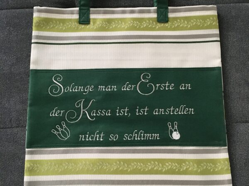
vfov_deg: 48.2
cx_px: 124
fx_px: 209
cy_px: 93
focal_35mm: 29
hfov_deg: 61.7
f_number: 2.2
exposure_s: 1/17
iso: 250
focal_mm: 4.15
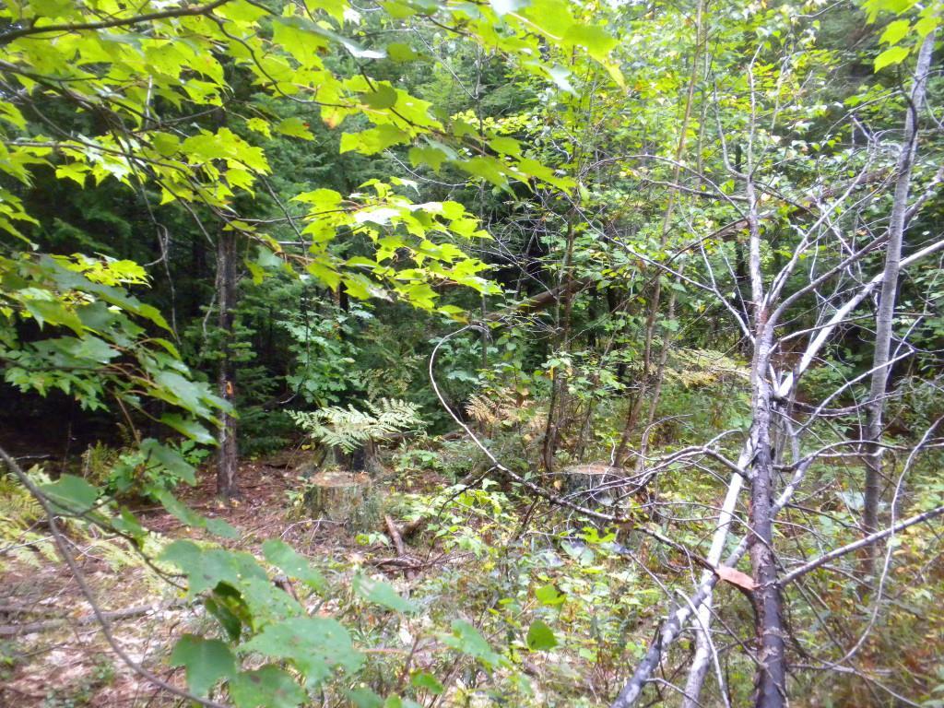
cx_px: 472
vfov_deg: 38.7
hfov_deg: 50.1
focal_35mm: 37
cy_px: 354
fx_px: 1009
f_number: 3.5
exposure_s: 1/140
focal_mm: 6.6
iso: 449
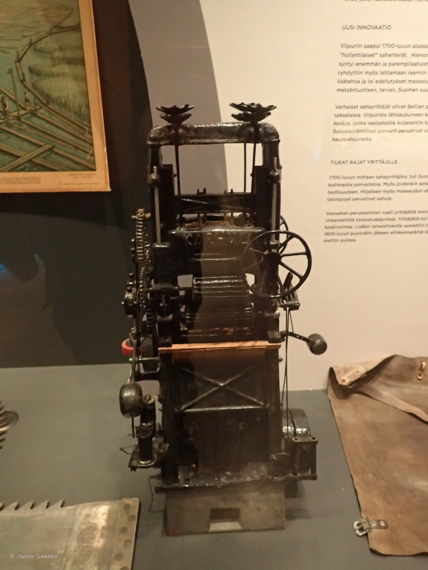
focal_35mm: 25
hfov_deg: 54.9
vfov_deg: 69.4
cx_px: 214
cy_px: 285
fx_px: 412
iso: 800
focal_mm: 4.5
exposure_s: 1/25
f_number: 2
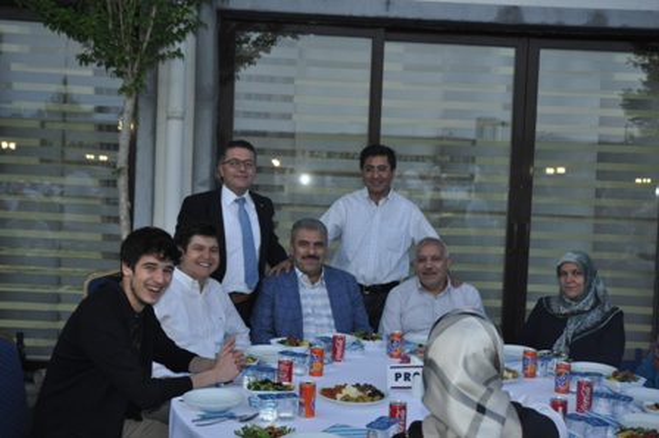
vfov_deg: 30.8
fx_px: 796
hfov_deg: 45.0
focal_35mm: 44
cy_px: 219
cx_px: 330
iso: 800
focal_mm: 29
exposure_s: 1/60
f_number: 3.8
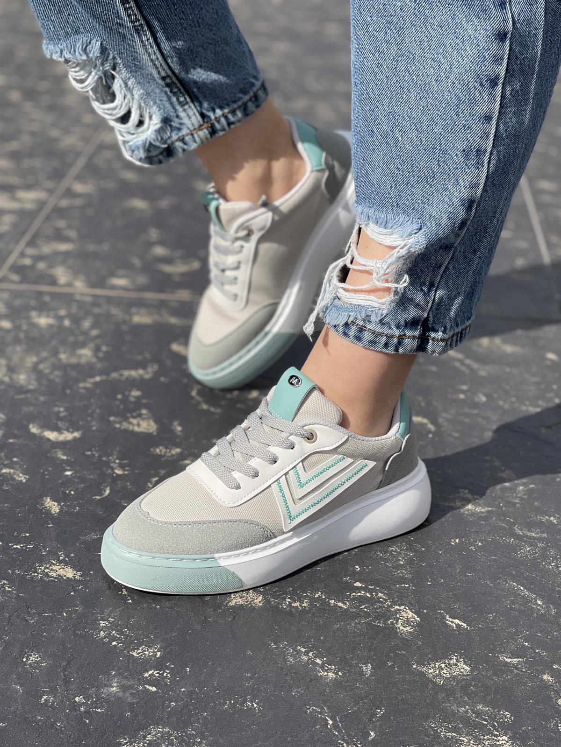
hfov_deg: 22.9
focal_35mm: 64
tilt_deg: -23.7
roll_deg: -3.1
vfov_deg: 30.3
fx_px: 1383
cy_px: 374
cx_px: 280
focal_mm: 7.5
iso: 32
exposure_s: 1/2222
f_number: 2.2
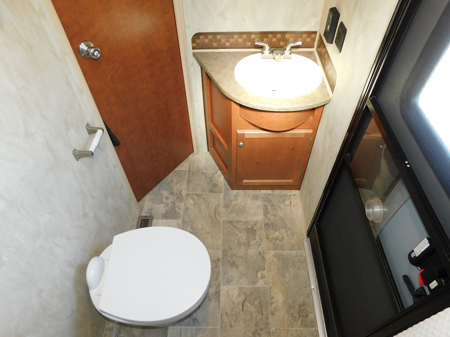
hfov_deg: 73.9
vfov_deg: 58.9
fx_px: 299
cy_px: 168
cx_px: 225
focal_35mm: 23
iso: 200
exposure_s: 1/30
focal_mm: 4
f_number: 3
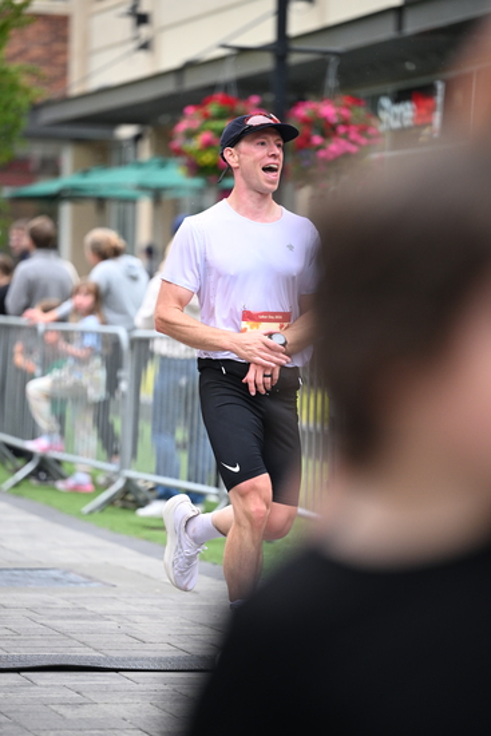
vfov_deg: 13.2
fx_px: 3169
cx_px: 246
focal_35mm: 155
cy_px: 368
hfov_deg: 8.9
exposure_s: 1/1600
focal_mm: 155
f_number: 2.8
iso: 1250
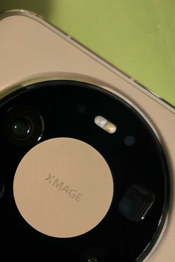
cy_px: 226
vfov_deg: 20.5
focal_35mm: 98
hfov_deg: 13.4
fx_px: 715
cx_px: -54
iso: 2000
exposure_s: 1/500
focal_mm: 5.75
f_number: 2
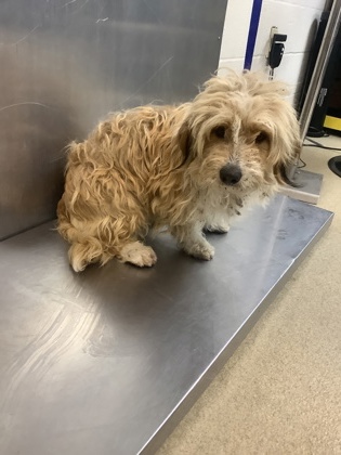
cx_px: 170
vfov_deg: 58.4
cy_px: 228
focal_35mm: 31
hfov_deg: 45.4
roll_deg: -6.6
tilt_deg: -26.6
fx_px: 407
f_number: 2.4
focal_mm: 3.3
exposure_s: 1/60
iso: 250
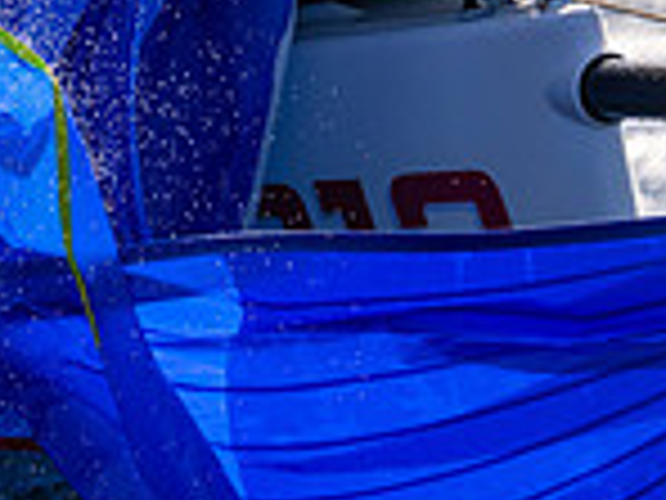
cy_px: -345
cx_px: -392
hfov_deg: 1.3
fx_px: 29052
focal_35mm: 1510
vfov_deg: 1.0
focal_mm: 400
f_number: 5
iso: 200
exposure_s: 1/1600
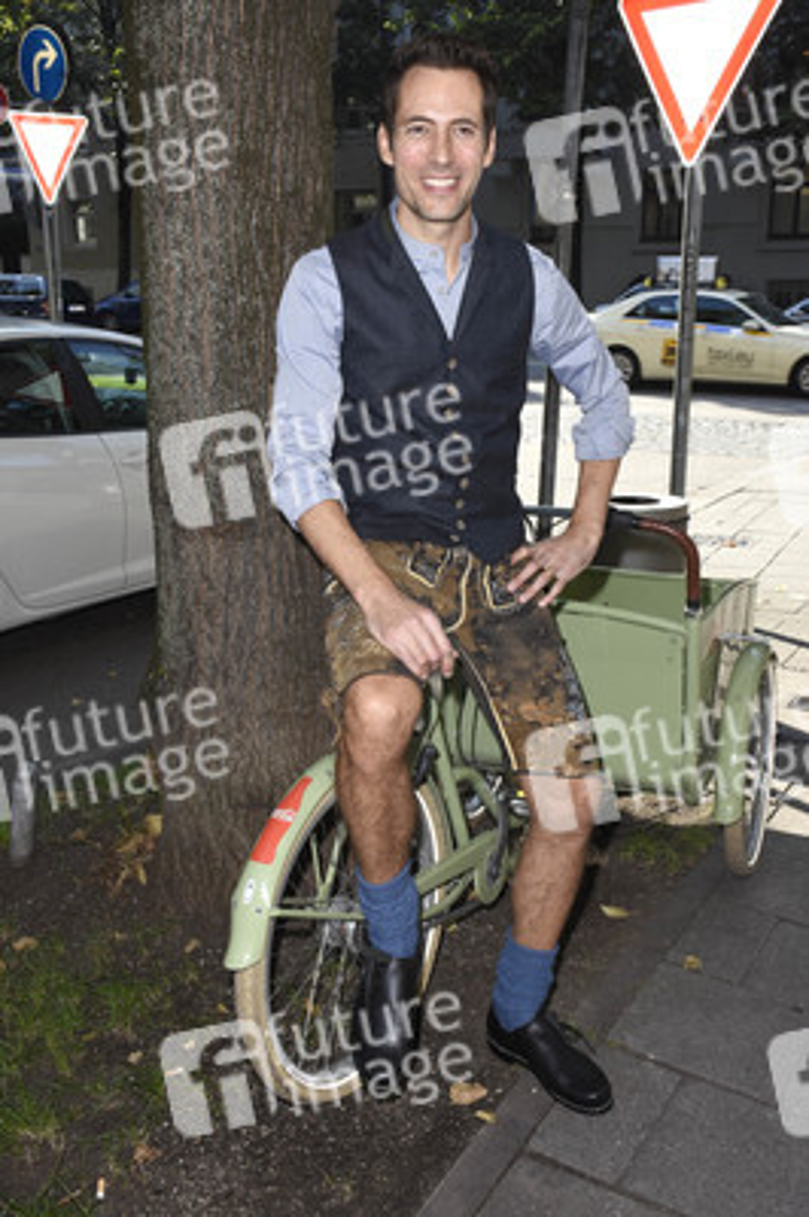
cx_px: 404
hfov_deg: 36.8
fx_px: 1216
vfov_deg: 53.2
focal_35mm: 36
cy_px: 608
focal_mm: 24
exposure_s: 1/160
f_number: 8
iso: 250
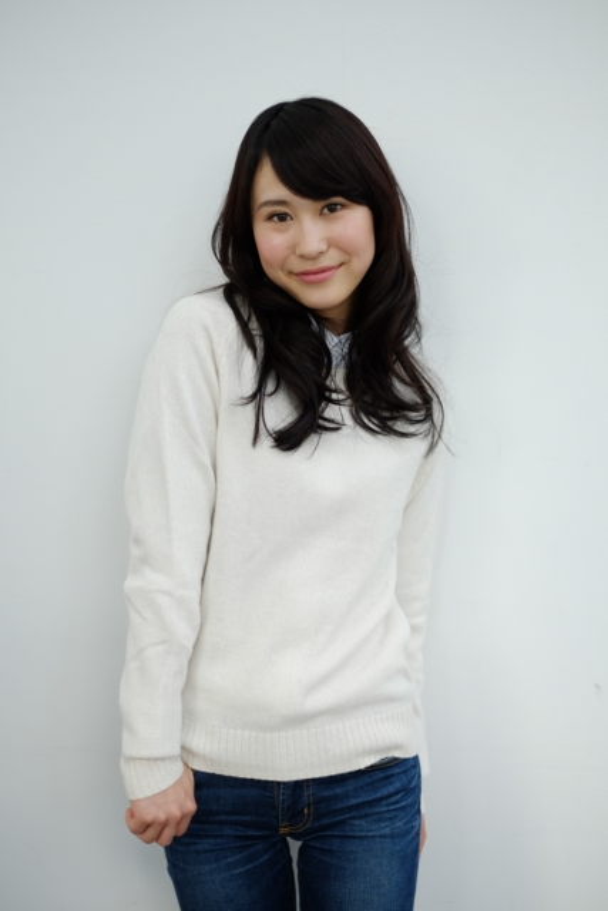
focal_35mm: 53
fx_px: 1342
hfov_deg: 25.5
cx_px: 304
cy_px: 456
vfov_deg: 37.5
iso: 200
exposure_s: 1/320
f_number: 1.4
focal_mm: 35
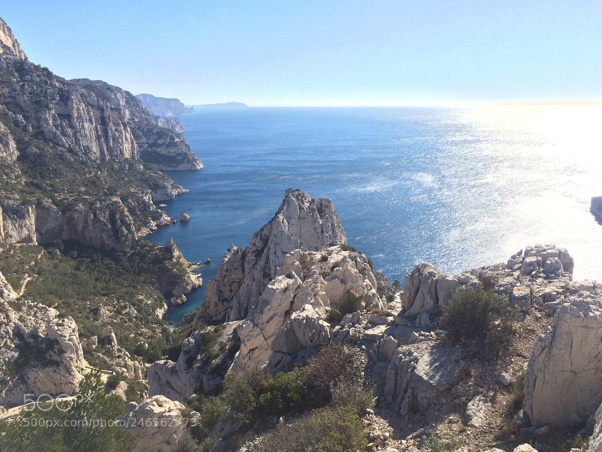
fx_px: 504
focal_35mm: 29
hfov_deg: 61.7
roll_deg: +1.3
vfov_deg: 48.2
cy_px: 226
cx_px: 301
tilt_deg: -14.4
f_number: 2.2
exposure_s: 1/1866
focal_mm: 4.15
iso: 32
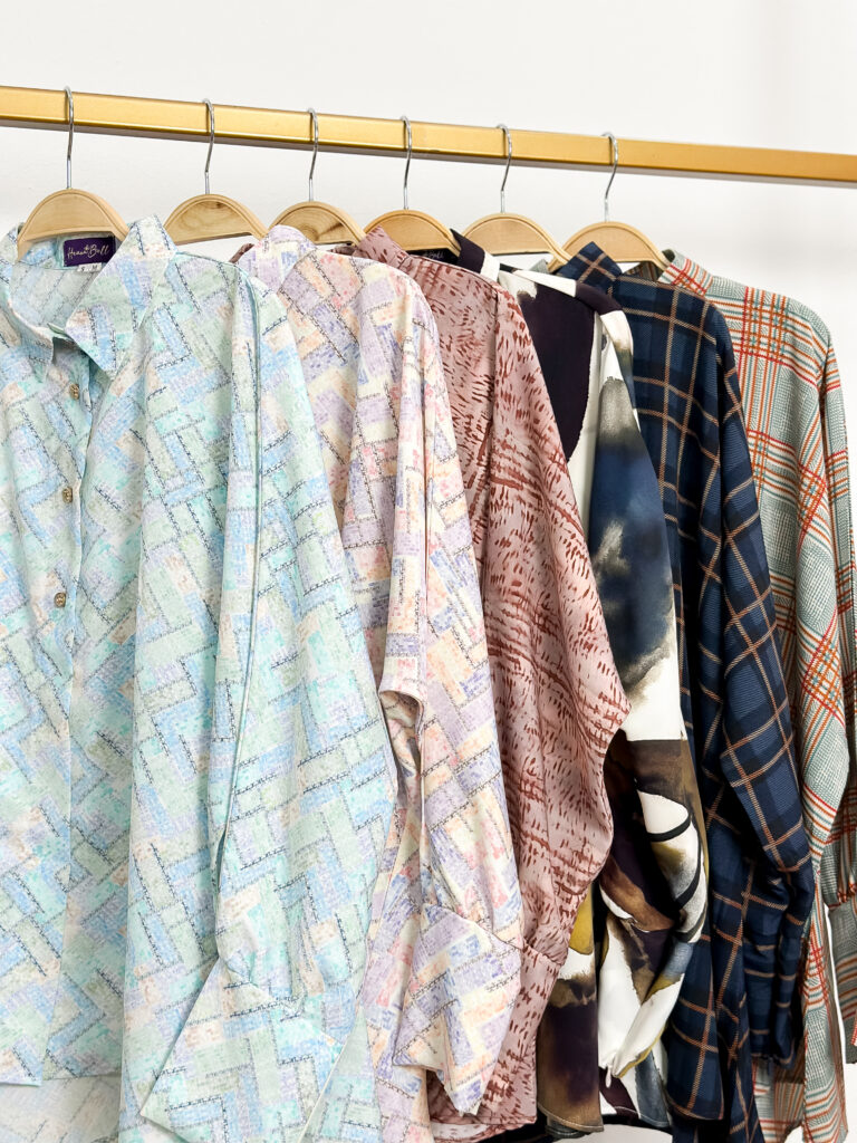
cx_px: 428
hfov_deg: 30.3
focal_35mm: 48
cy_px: 572
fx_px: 1584
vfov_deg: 39.7
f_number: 1.8
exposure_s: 1/100
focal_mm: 6.86
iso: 64
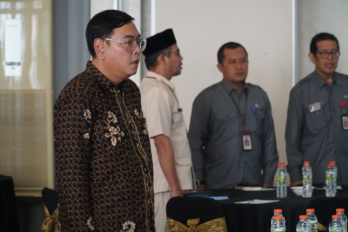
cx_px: 174
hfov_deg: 13.0
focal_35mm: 158
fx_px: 1522
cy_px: 116
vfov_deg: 8.7
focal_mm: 105
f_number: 5.6
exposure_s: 1/100
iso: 4000
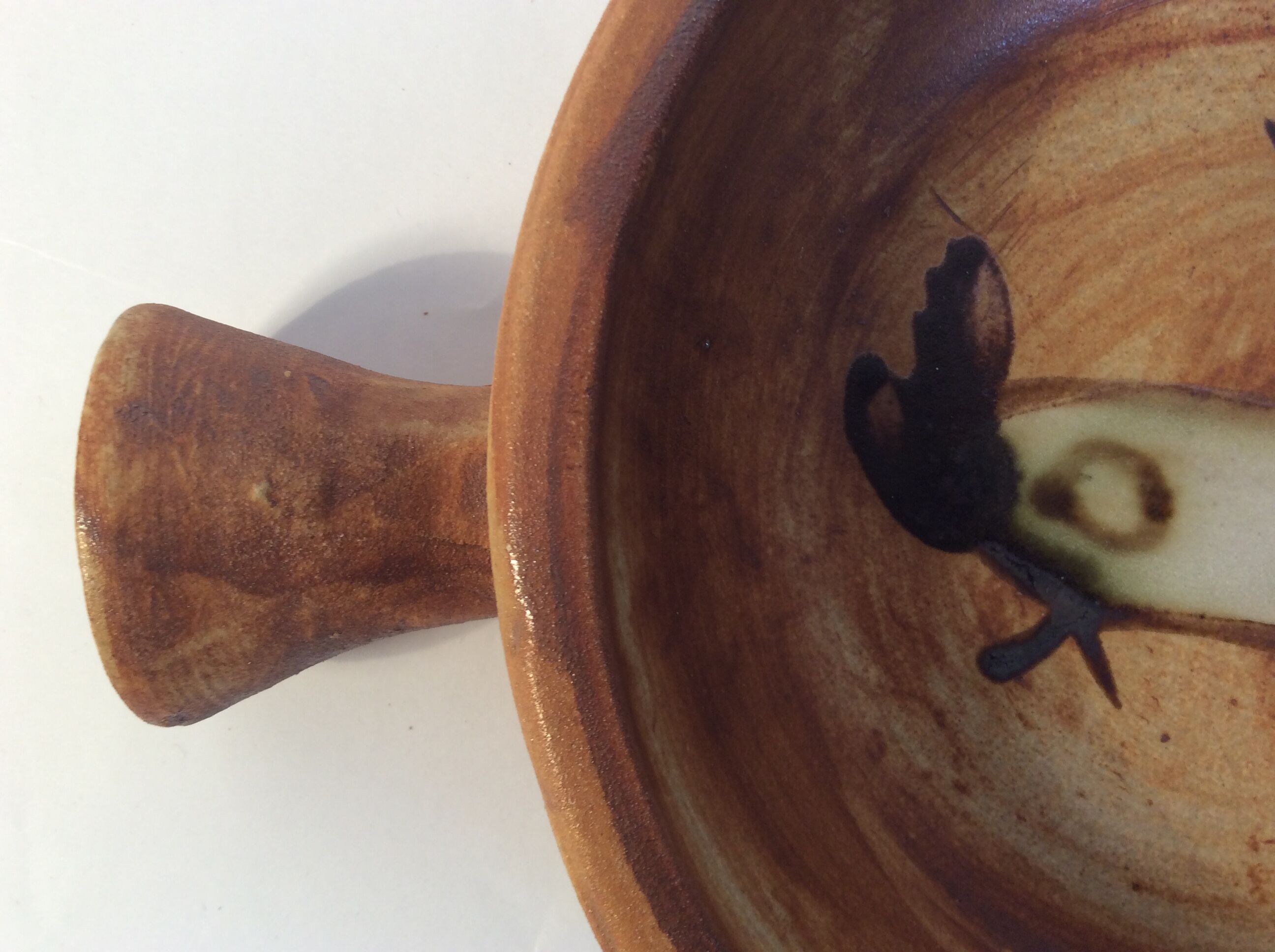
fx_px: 1177
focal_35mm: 32
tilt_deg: -88.9
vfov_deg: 44.1
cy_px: 476
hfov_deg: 56.9
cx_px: 638
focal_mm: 3.3
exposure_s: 1/33
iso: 40
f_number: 2.4
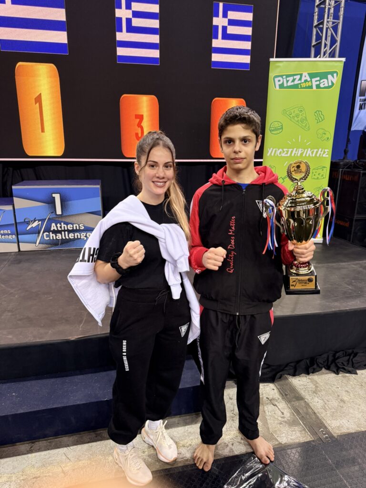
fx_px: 338
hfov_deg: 56.8
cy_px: 244
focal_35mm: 24
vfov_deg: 71.6
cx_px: 183
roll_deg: -0.5
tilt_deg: -15.1
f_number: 1.78
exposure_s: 1/100
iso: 320
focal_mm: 6.76
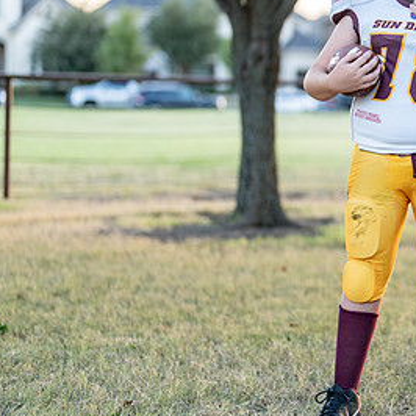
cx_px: 425
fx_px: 1468
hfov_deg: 15.8
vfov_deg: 16.1
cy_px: 156
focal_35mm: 108
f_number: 1.2
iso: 160
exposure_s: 1/500
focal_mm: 50
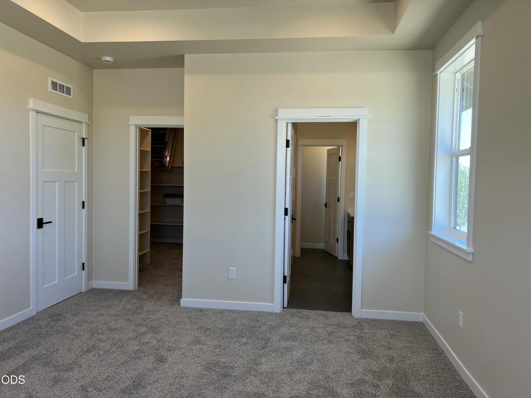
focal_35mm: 26
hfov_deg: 67.3
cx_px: 266
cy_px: 199
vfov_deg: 53.1
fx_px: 399
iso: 32
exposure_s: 1/120
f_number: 1.5
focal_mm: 5.7
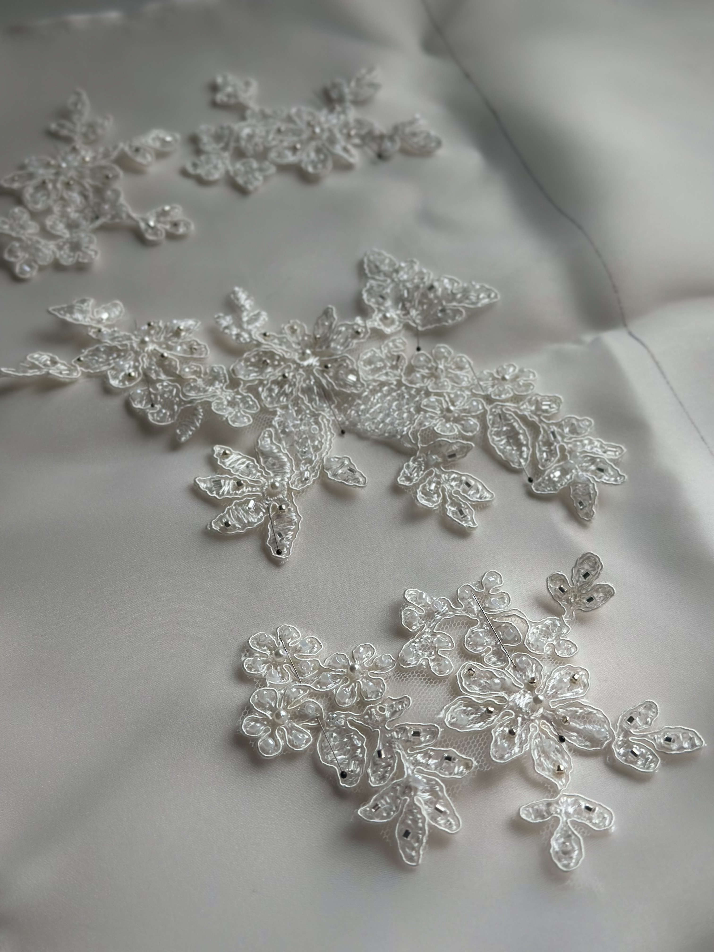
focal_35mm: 48
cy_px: 476
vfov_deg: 39.7
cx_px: 357
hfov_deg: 30.3
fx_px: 1320
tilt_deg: -50.9
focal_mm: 6.86
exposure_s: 1/555
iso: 80
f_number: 1.78
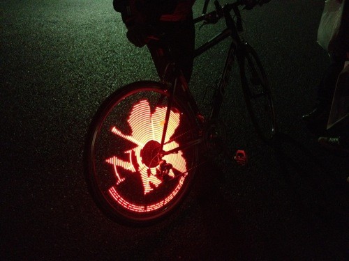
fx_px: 353
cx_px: 174
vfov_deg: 40.7
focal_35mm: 35
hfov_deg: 52.6
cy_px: 130
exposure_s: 1/15
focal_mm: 4.28
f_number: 2.4
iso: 800
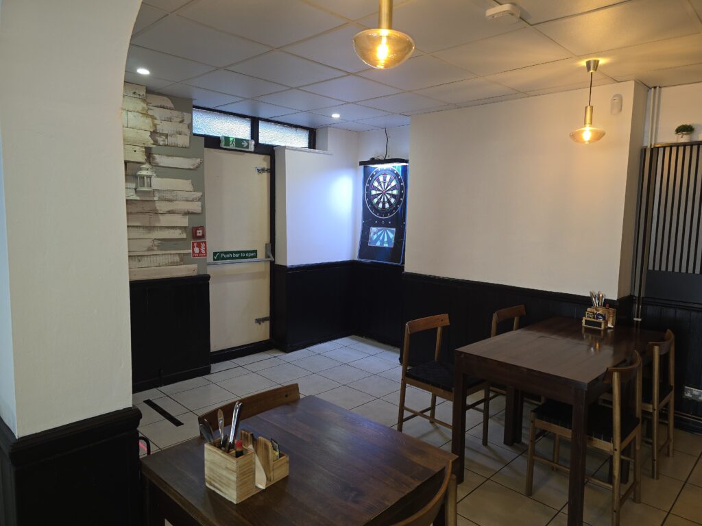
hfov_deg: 73.9
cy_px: 263
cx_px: 351
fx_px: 466
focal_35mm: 23
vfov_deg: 58.9
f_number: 1.7
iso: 100
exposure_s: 1/50
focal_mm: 6.3
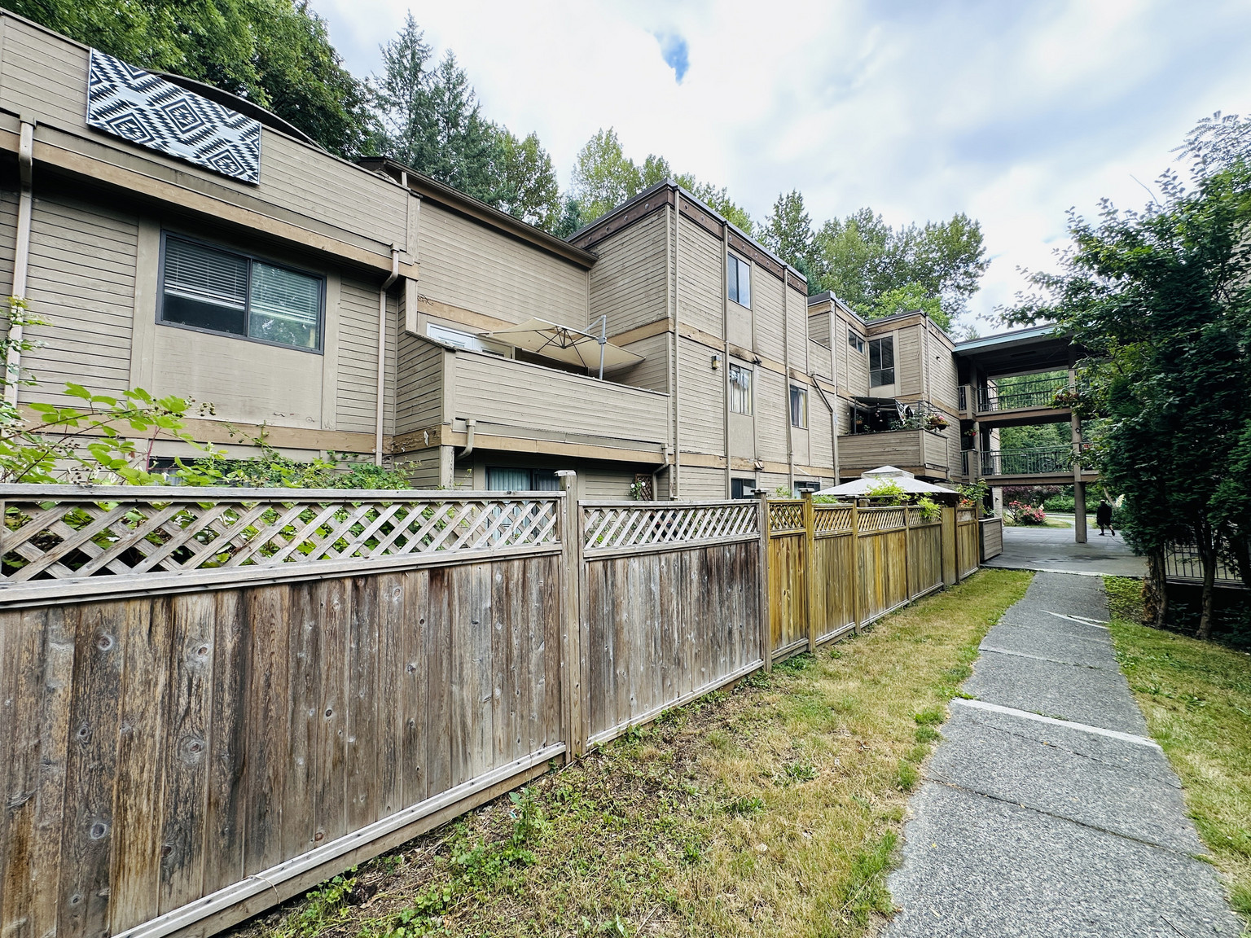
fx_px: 506
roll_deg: +0.2
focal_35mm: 14
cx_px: 626
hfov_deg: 102.1
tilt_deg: +4.3
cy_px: 469
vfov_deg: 85.7
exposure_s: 1/205
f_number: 2.2
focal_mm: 2.22
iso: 40
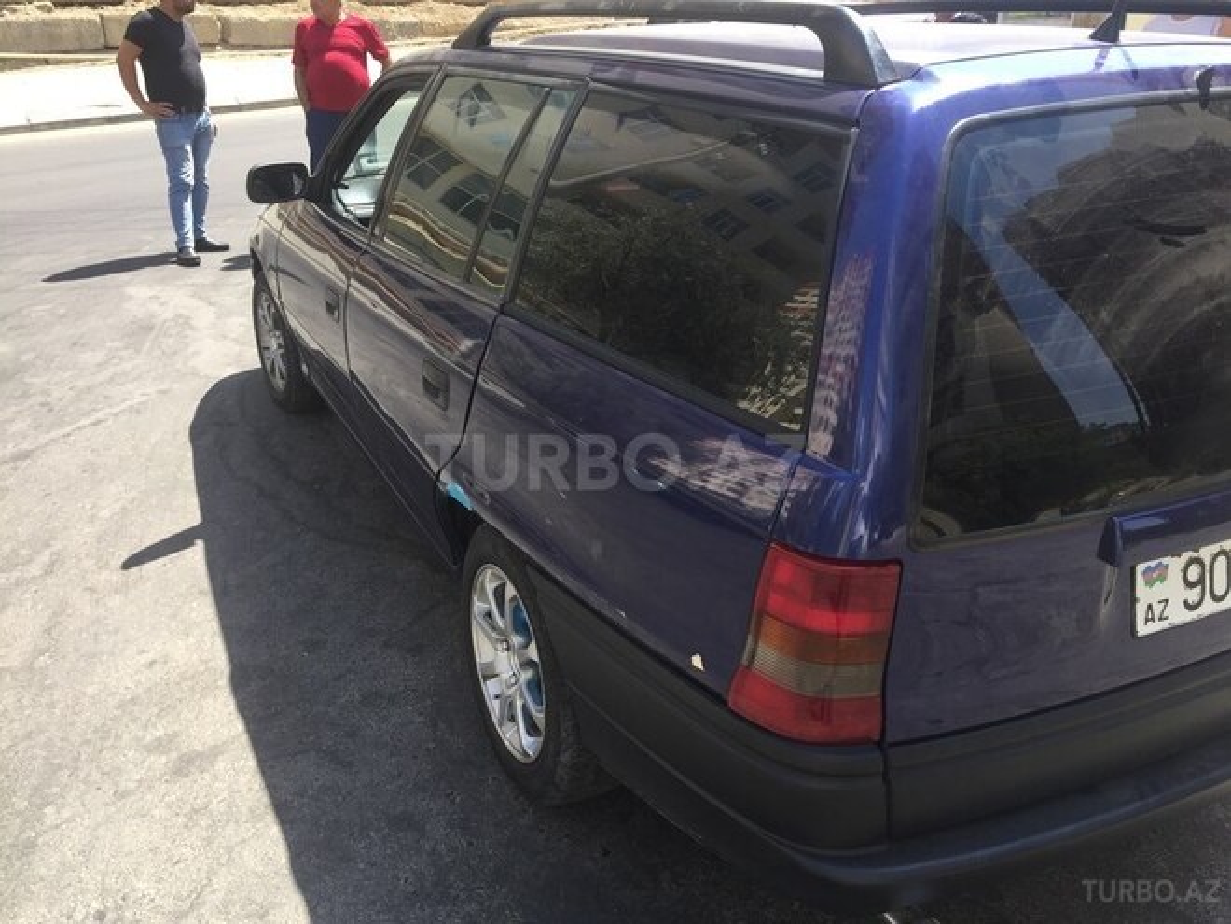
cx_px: 616
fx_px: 1031
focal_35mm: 29
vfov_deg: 48.2
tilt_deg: -21.6
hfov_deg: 61.7
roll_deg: -1.1
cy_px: 462
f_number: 2.2
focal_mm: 4.15
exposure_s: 1/416
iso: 32
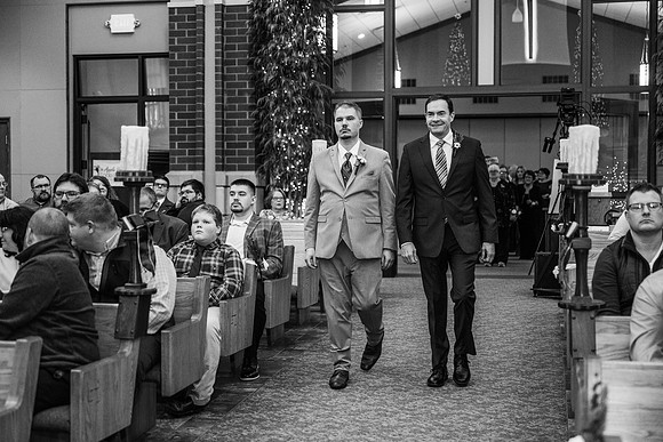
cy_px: 221
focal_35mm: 54
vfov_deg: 25.2
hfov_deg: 37.0
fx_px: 991
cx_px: 332
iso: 2000
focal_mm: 52
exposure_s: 1/200
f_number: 2.8
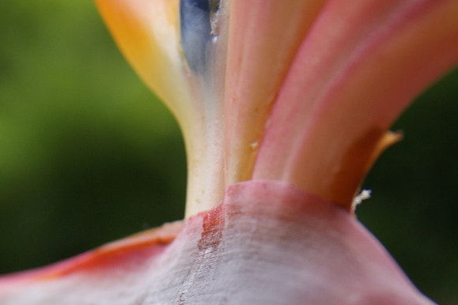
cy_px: 362
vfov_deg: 11.6
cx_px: 214
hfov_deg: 17.6
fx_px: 1476
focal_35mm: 116
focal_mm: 28
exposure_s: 1/160
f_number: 5.6
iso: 100
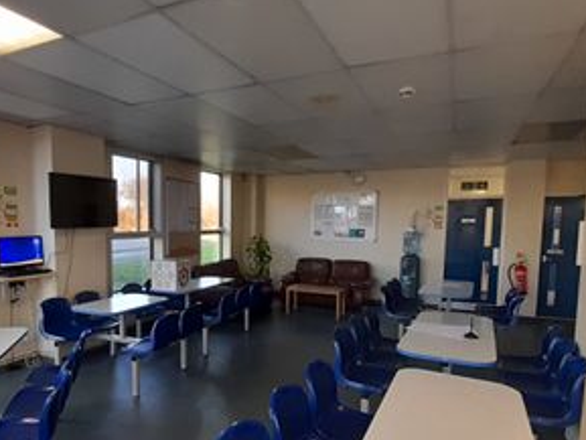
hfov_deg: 86.1
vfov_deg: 71.0
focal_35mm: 18
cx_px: 221
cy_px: 262
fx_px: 305
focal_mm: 1.42
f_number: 2.2
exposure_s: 1/50
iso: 250
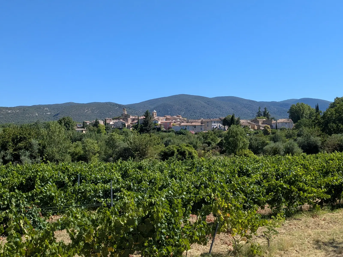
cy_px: 128
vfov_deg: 51.4
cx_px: 172
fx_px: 268
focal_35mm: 27
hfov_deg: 65.3
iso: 62
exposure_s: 1/2924
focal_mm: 4.38
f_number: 1.73
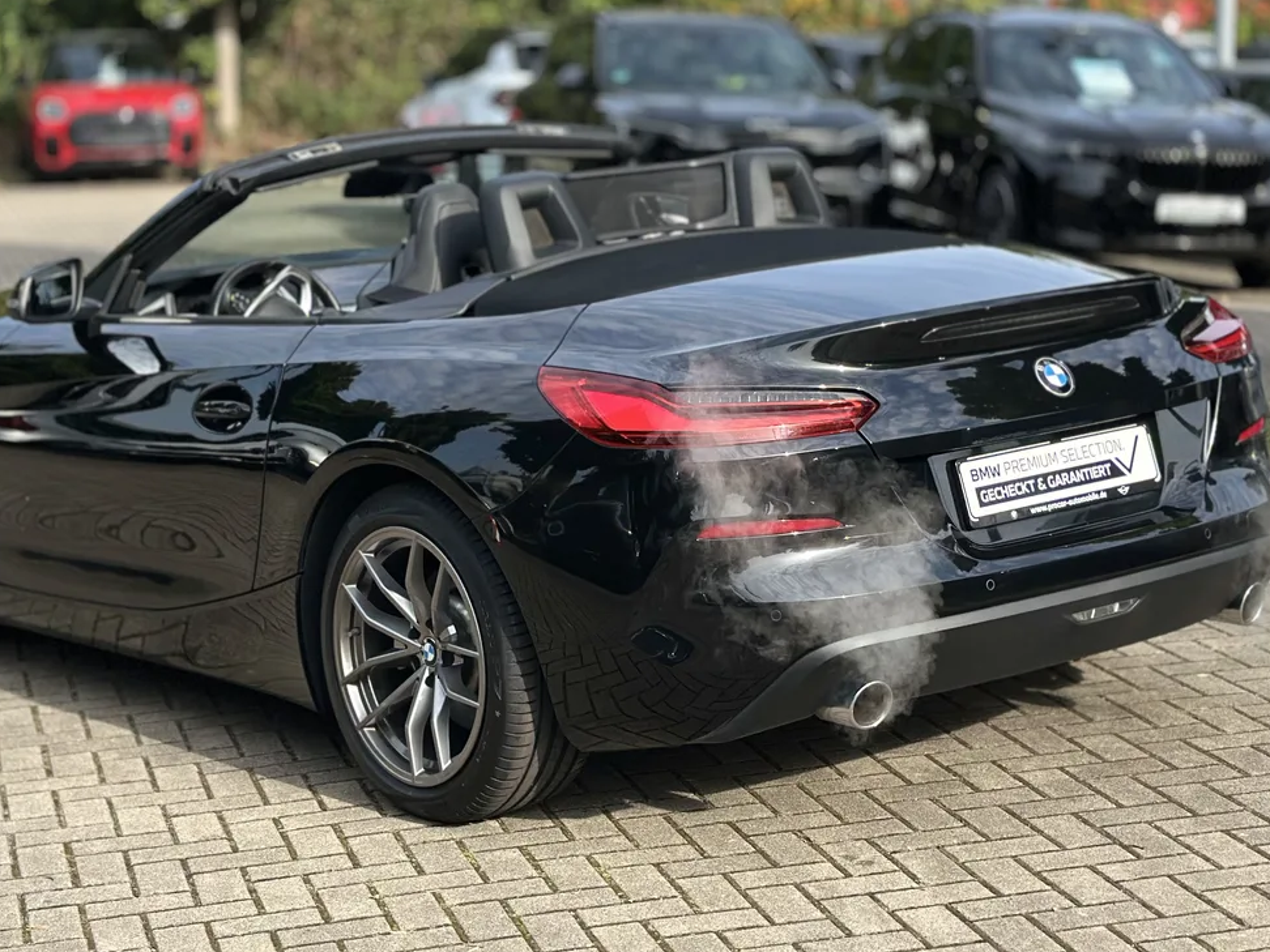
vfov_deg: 18.6
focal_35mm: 79
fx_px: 2898
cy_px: 261
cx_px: 527
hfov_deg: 24.7
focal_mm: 6.86
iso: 100
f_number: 1.78
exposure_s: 1/2114
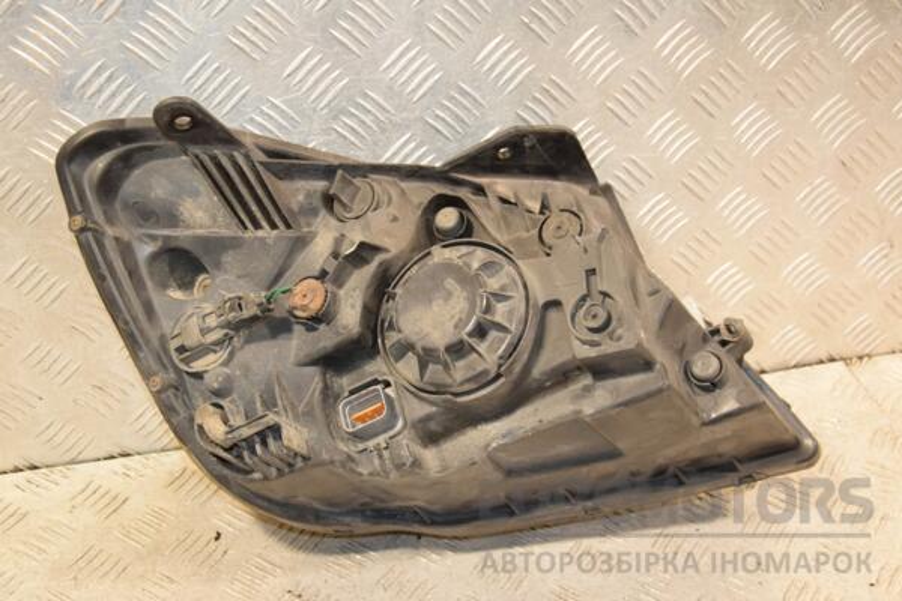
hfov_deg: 37.9
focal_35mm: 52
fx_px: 1315
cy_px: 300
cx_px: 451
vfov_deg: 25.8
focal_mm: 35
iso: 800
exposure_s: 1/125
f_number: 5
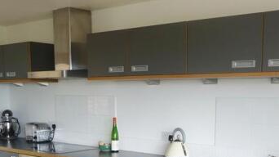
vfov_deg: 22.0
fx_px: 385
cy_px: 165
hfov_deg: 39.6
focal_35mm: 52
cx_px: 173
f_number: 3.3
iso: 100
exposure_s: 1/30
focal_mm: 4.7
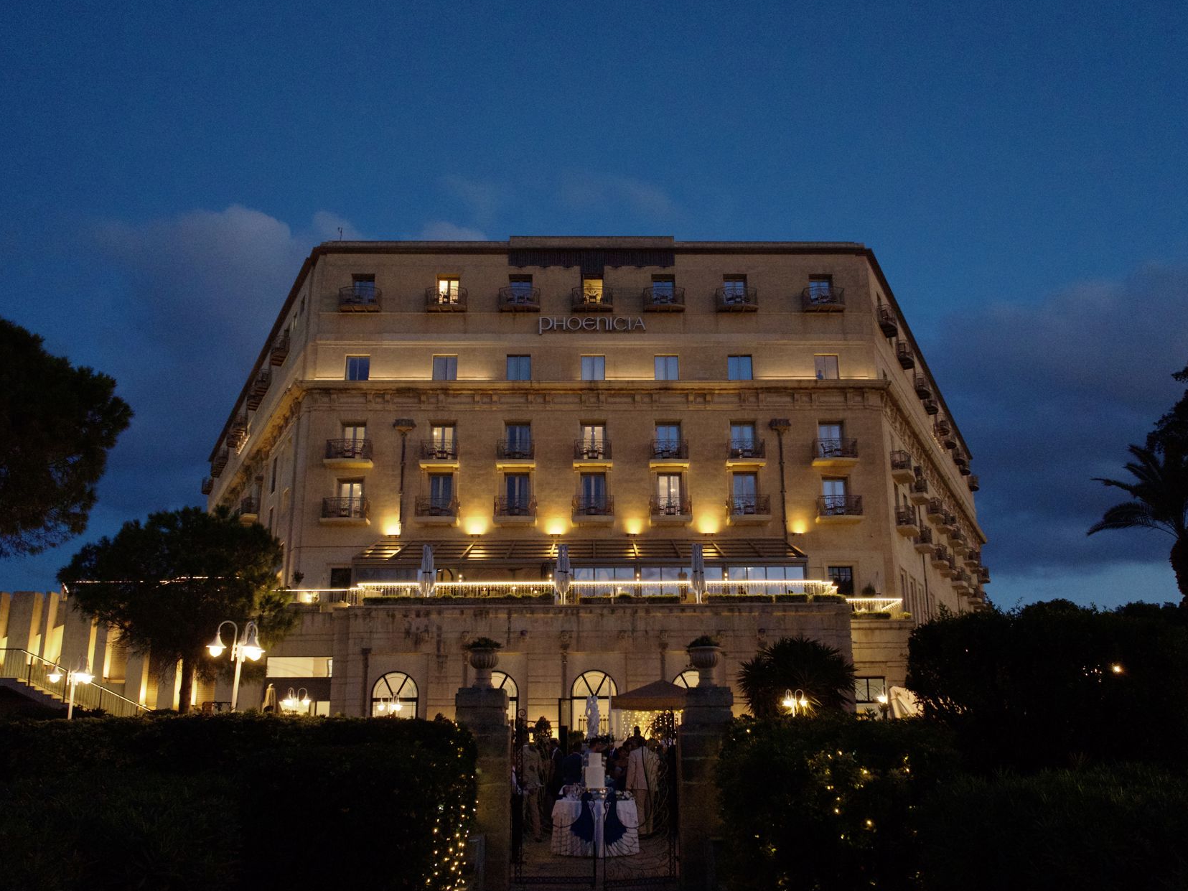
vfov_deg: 48.2
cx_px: 613
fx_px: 995
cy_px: 482
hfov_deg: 61.6
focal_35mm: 29
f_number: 2.8
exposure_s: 1/100
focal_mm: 12.29
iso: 1600
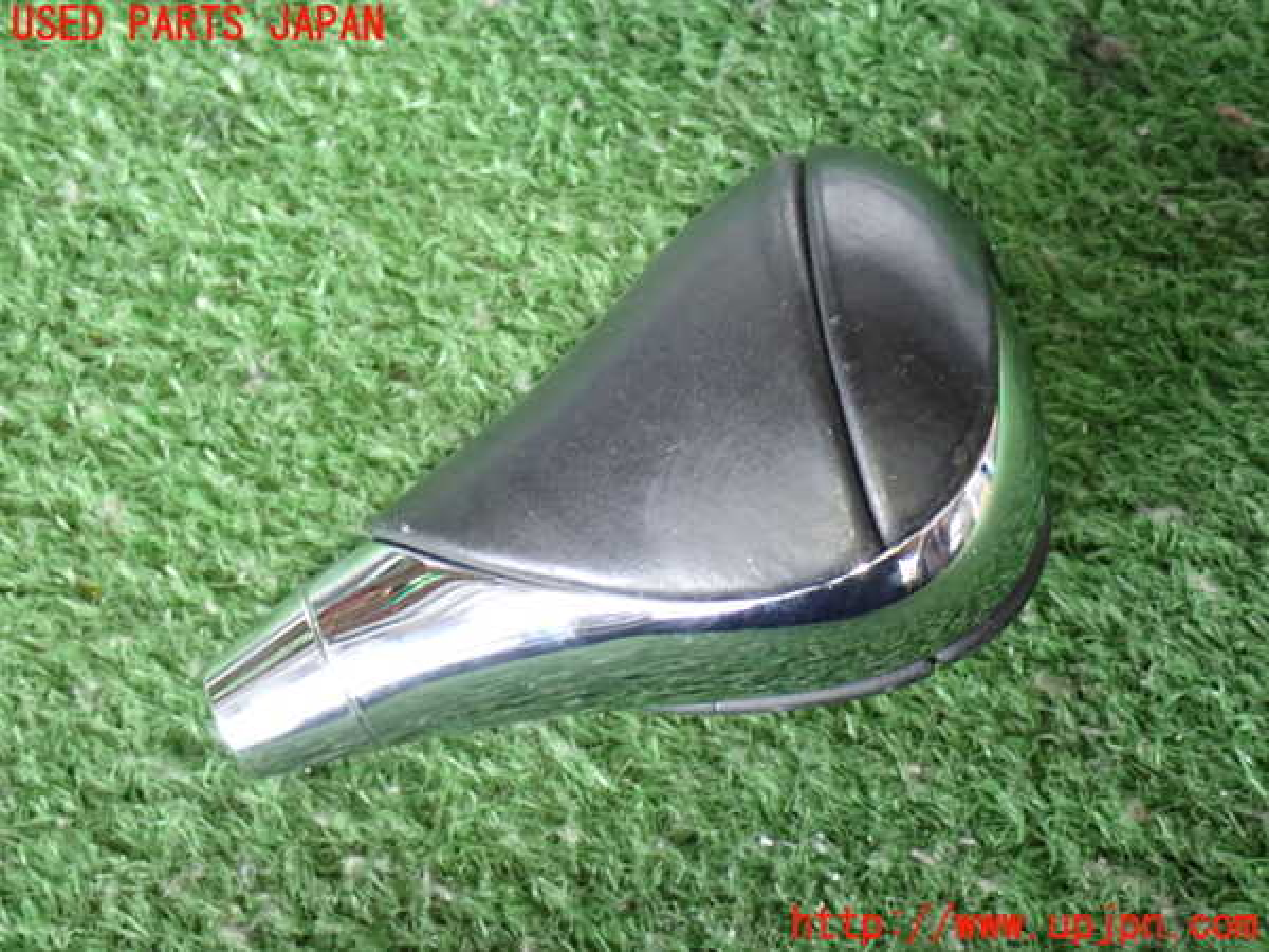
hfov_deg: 25.3
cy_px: 476
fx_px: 2823
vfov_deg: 19.1
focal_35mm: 77
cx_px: 634
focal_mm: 13.65
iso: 800
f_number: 4.1
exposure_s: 1/20
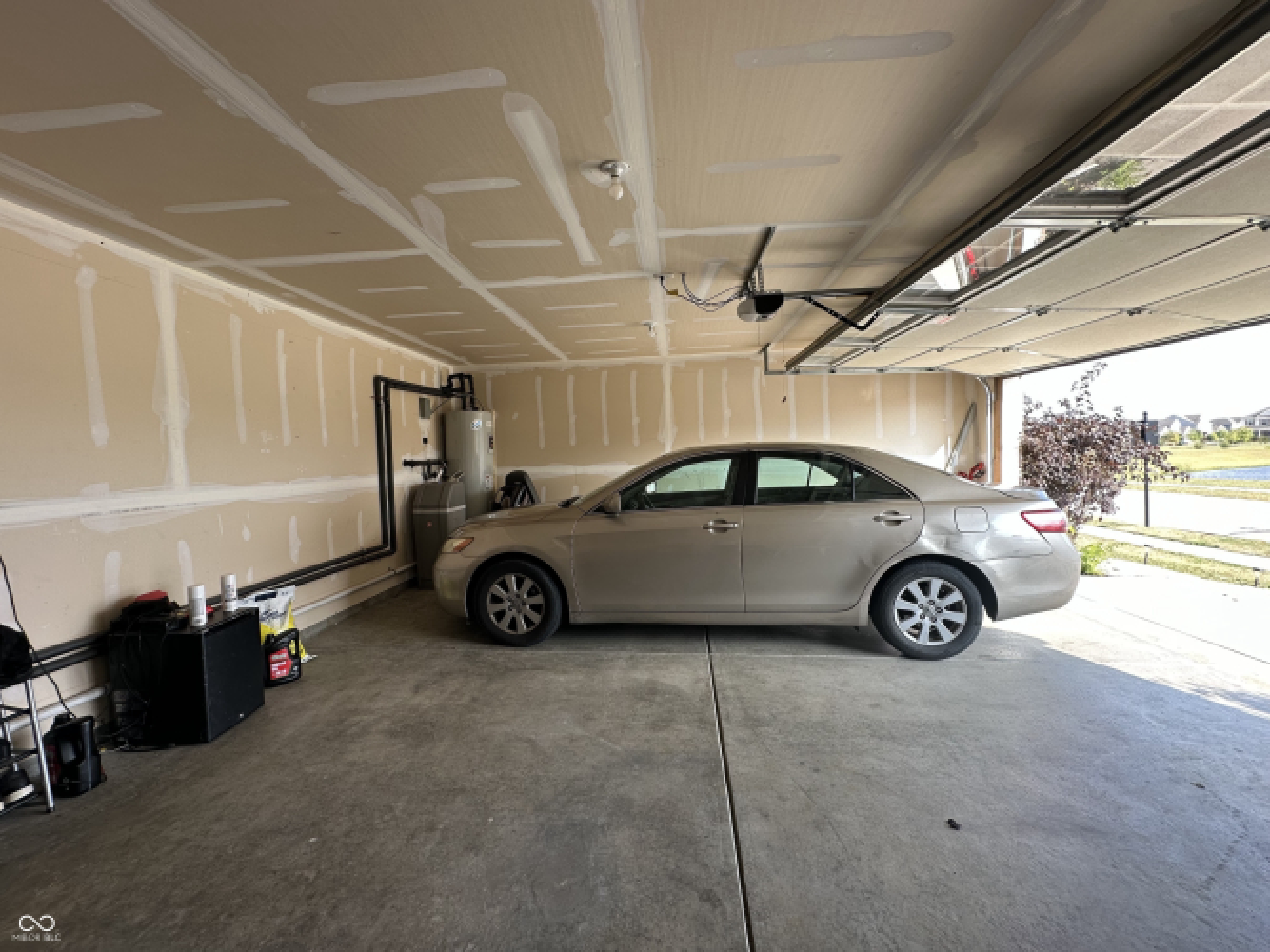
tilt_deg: -1.7
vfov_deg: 85.7
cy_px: 476
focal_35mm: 14
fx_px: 514
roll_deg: +1.5
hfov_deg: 102.1
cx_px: 635
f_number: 2.2
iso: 50
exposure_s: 1/99
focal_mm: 2.22
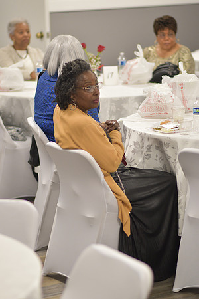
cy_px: 150
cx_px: 100
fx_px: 1057
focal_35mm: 128
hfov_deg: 10.8
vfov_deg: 16.1
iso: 800
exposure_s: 1/200
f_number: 2
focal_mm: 85
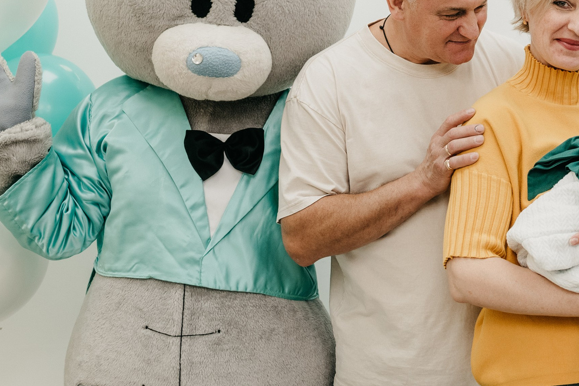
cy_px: 75
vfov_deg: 15.8
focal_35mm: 86
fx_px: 1383
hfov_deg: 22.6
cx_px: 603
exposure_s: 1/160
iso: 400
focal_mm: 35
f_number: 4
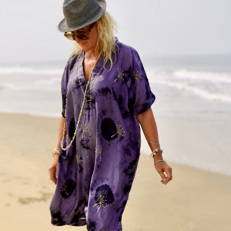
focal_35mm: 56
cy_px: 161
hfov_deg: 30.7
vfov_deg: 30.4
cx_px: 116
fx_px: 420
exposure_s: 1/800
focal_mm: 29
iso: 100
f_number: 5.6
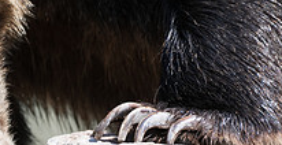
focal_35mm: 1540
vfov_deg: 0.7
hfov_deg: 1.4
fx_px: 11287
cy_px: 182
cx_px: -45
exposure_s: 1/1000
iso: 560
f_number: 5.6
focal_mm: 500
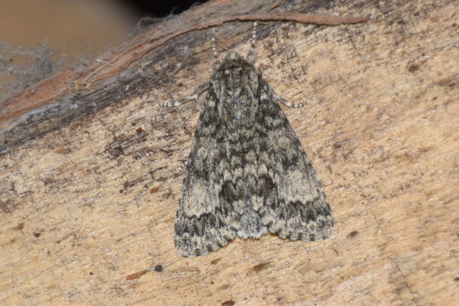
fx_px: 2676
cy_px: 153
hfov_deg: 9.8
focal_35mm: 210
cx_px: 230
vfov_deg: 6.5
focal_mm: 140
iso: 320
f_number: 7.1
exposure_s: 1/60
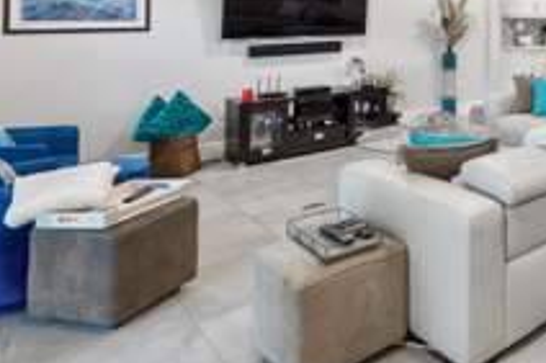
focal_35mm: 34
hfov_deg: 45.1
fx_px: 515
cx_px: 572
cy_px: 18
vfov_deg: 35.8
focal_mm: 10
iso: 160
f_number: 11
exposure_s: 1/2.5
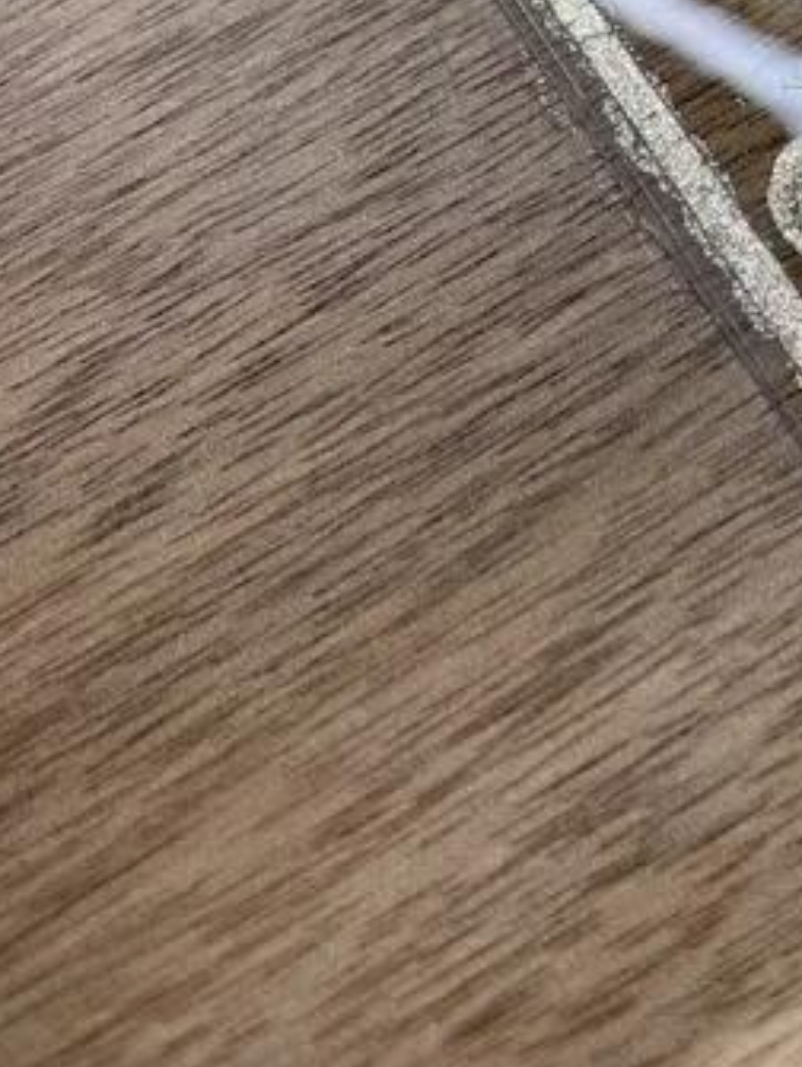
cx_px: 786
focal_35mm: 62
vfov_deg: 28.2
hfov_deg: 22.8
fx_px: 1912
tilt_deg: -59.8
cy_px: -127
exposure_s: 1/125
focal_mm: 4.2
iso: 32
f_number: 1.6
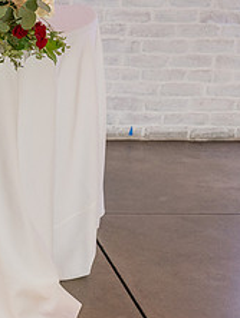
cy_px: 172
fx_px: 1015
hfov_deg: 12.6
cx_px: -159
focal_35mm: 110
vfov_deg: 17.9
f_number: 4
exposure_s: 1/80
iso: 1000
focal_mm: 33.5
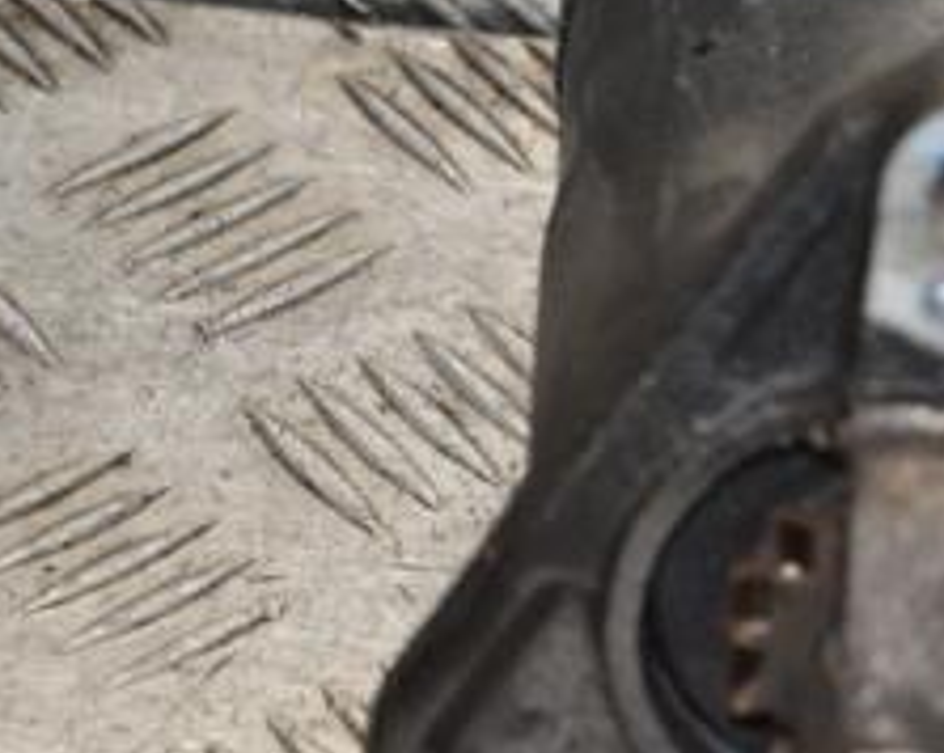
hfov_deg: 6.8
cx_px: 961
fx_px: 7935
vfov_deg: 5.4
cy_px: 520
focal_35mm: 284
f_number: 6.3
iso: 800
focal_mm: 75
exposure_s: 1/200
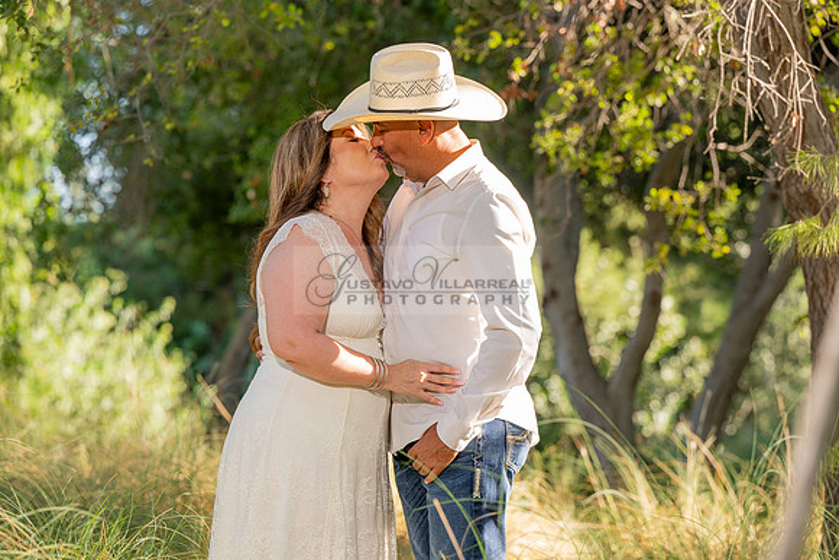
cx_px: 420
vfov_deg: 10.6
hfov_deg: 15.8
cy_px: 280
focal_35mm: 130
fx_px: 3030
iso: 200
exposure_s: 1/200
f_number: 4.5
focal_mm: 130
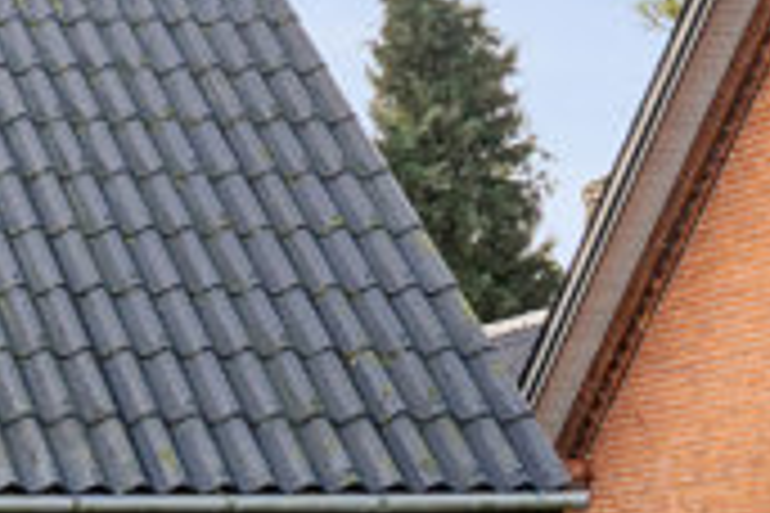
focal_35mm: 137
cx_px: -869
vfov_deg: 9.8
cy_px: 686
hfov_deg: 12.7
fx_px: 2934
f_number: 8
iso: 200
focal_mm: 19.5
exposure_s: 1/125
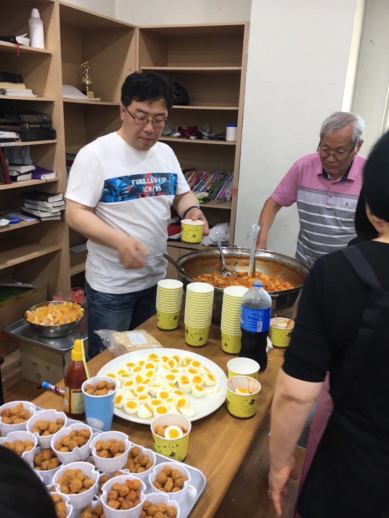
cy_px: 260
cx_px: 201
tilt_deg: -17.1
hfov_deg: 46.8
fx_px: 449
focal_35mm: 30
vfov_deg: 60.0
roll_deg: -4.1
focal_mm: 4.15
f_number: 2.2
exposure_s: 1/30
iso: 50
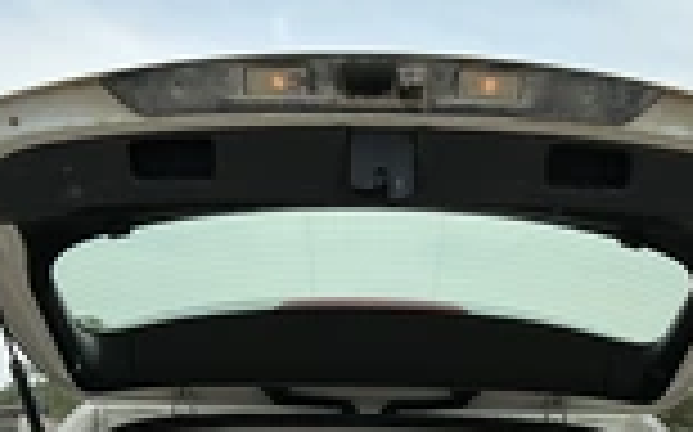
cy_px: 621
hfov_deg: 26.8
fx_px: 1453
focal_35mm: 77
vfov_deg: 15.7
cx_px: 392
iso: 25
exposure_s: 1/1377
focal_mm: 3
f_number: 1.8
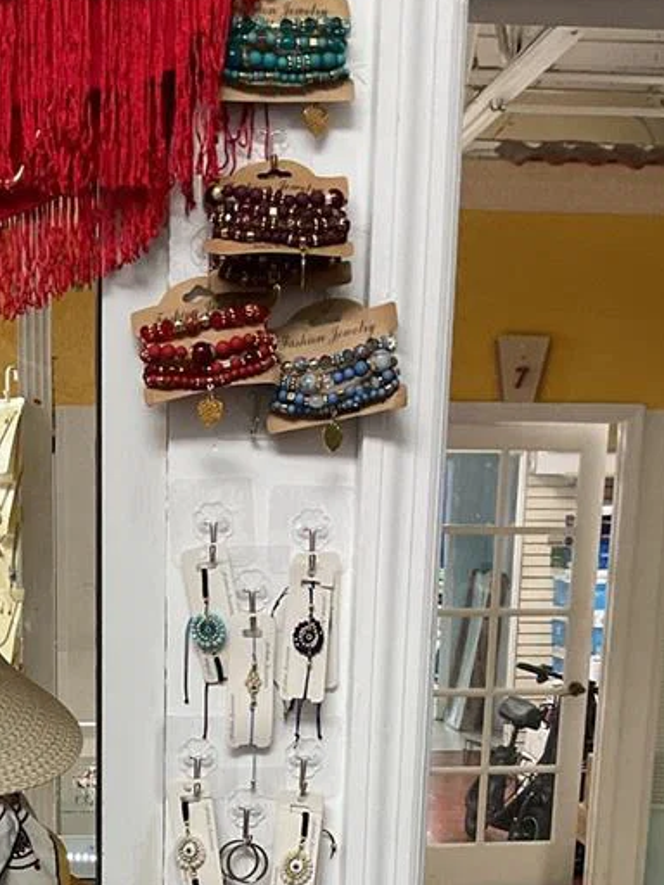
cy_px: 914
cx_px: 180
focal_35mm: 68
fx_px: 1739
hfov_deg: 21.5
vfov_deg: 26.8
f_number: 1.8
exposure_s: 1/60
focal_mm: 3
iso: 100
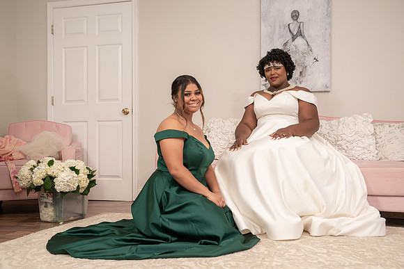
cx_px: 202
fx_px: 427
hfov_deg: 50.7
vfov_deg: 35.1
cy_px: 134
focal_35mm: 38
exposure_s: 1/200
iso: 1600
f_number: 4
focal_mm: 38
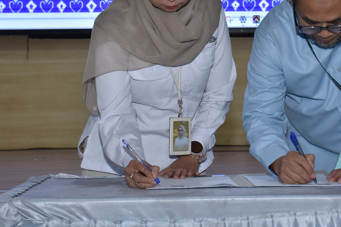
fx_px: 966
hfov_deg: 19.9
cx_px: 240
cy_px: 51
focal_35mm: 102
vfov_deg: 13.4
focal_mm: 40
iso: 1000
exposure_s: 1/125
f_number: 6.3
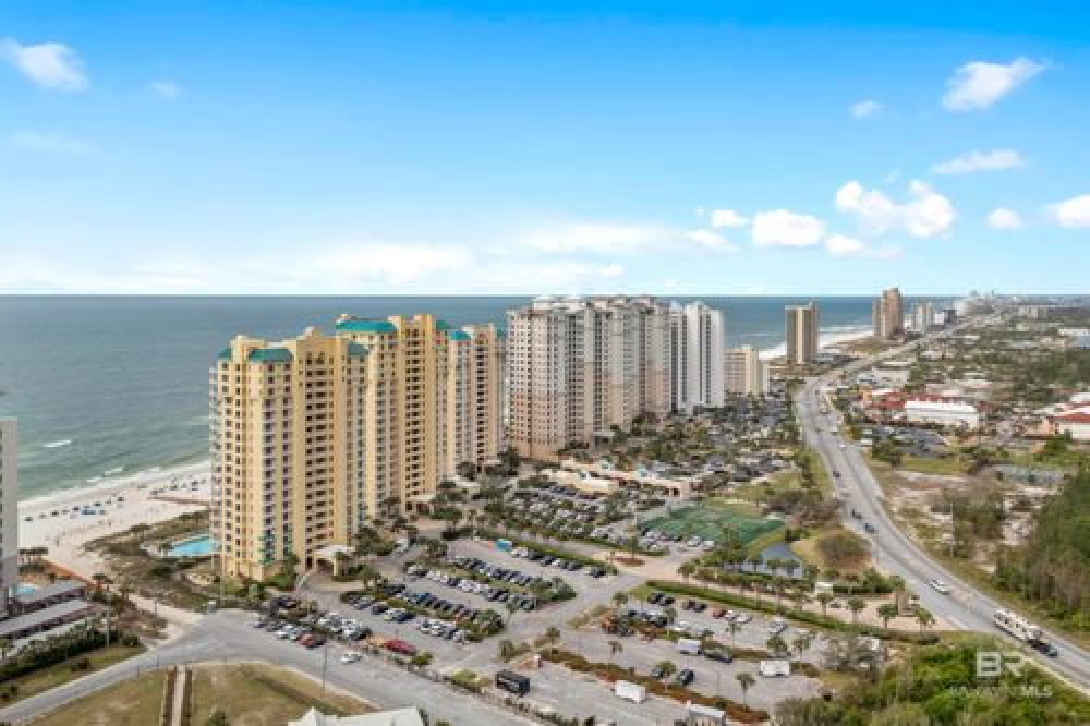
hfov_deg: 65.5
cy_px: 363
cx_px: 545
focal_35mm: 28
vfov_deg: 46.4
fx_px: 847
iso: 100
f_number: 5
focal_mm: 10.26
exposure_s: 1/100
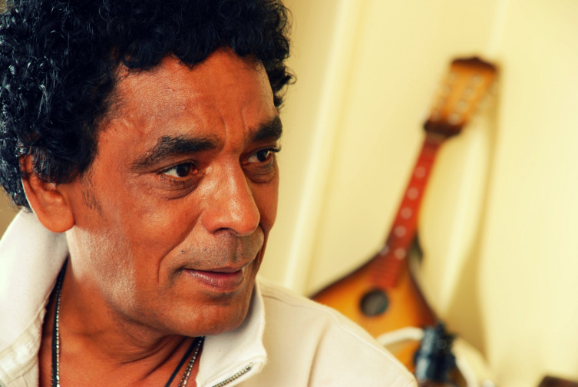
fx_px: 3255
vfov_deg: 6.8
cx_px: 289
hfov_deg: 10.1
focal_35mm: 202
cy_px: 194
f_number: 10
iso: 100
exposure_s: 1/125
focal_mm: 135
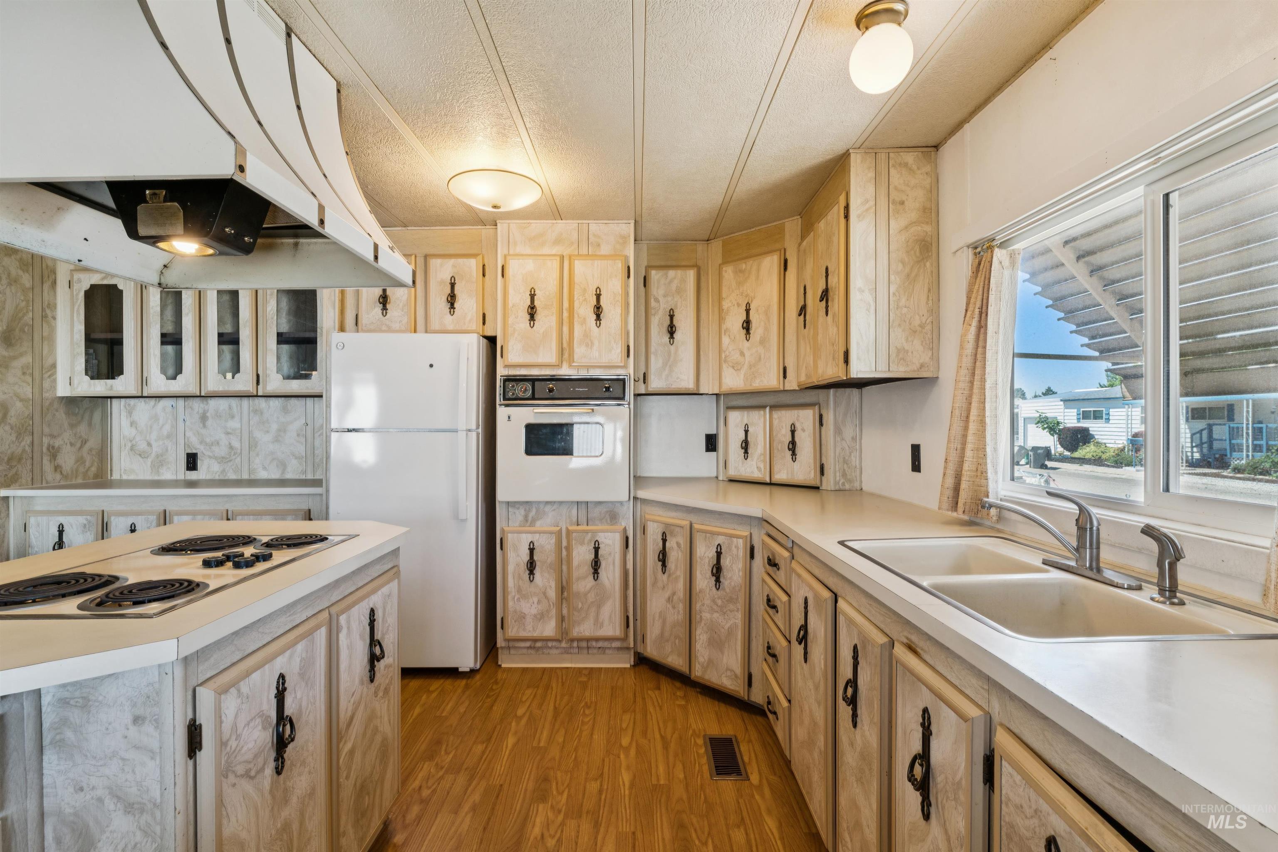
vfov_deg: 73.7
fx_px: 568
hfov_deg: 96.7
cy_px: 426
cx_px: 639
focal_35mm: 16
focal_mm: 16
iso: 400
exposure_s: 1/13
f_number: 13
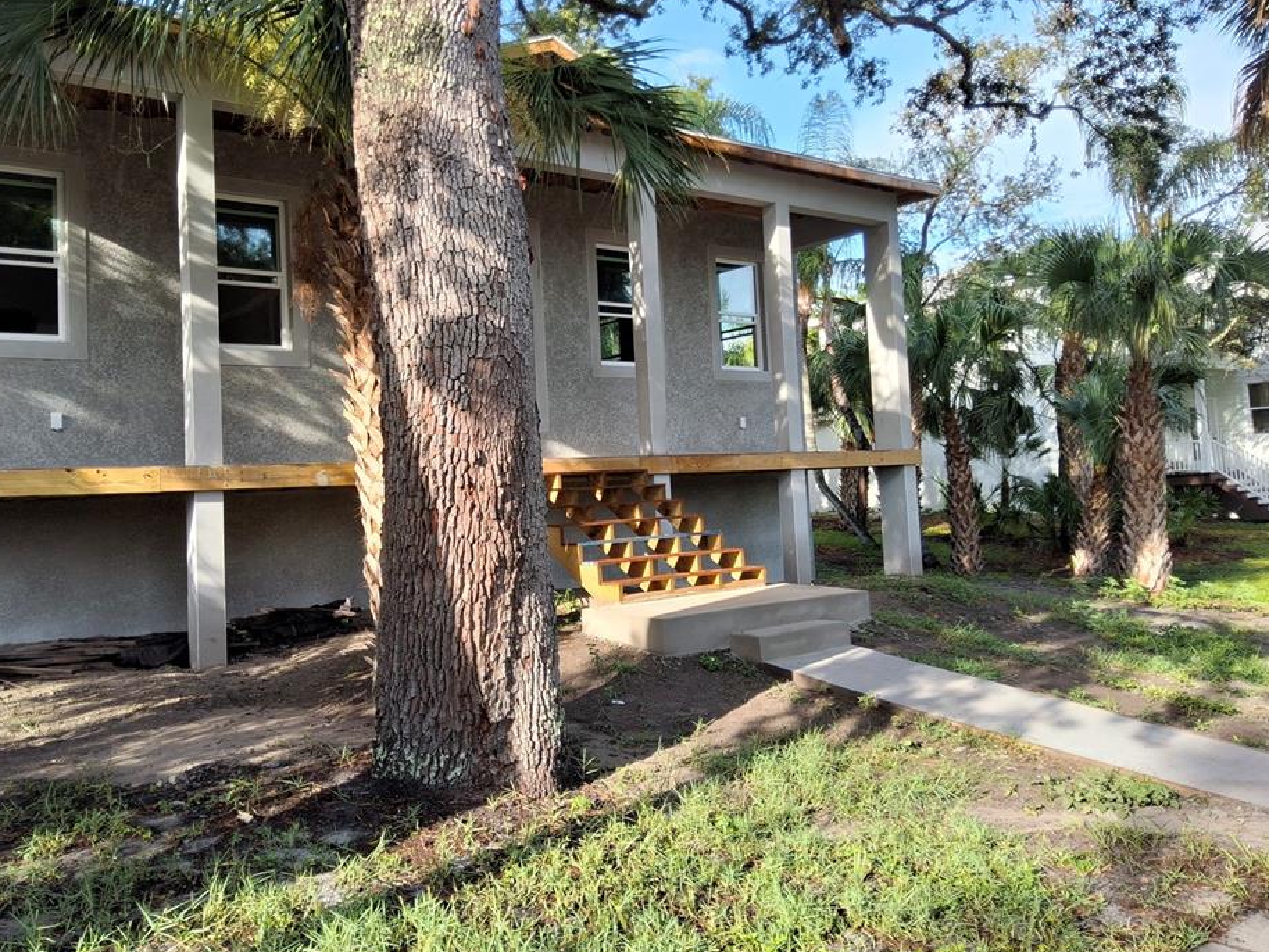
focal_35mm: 28
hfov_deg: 63.3
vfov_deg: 49.7
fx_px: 1027
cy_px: 434
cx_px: 565
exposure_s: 1/481
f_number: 2
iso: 50
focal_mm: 3.08
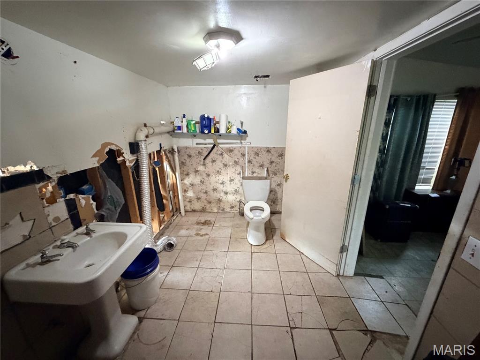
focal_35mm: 14
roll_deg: +1.8
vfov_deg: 85.7
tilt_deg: -14.9
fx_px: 194
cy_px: 180
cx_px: 240
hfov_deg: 102.1
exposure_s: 1/40
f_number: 2.2
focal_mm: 2.22
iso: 1000
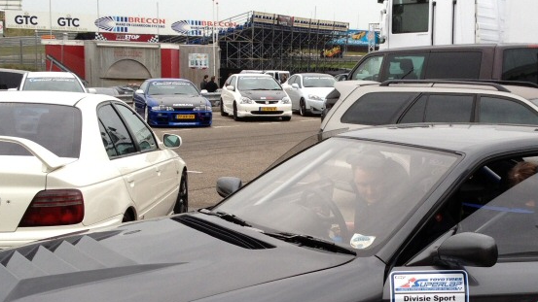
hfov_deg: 30.4
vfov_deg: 17.3
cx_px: 341
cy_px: 252
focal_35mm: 69
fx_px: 984
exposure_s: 1/292
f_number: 2.4
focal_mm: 4.28
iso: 64
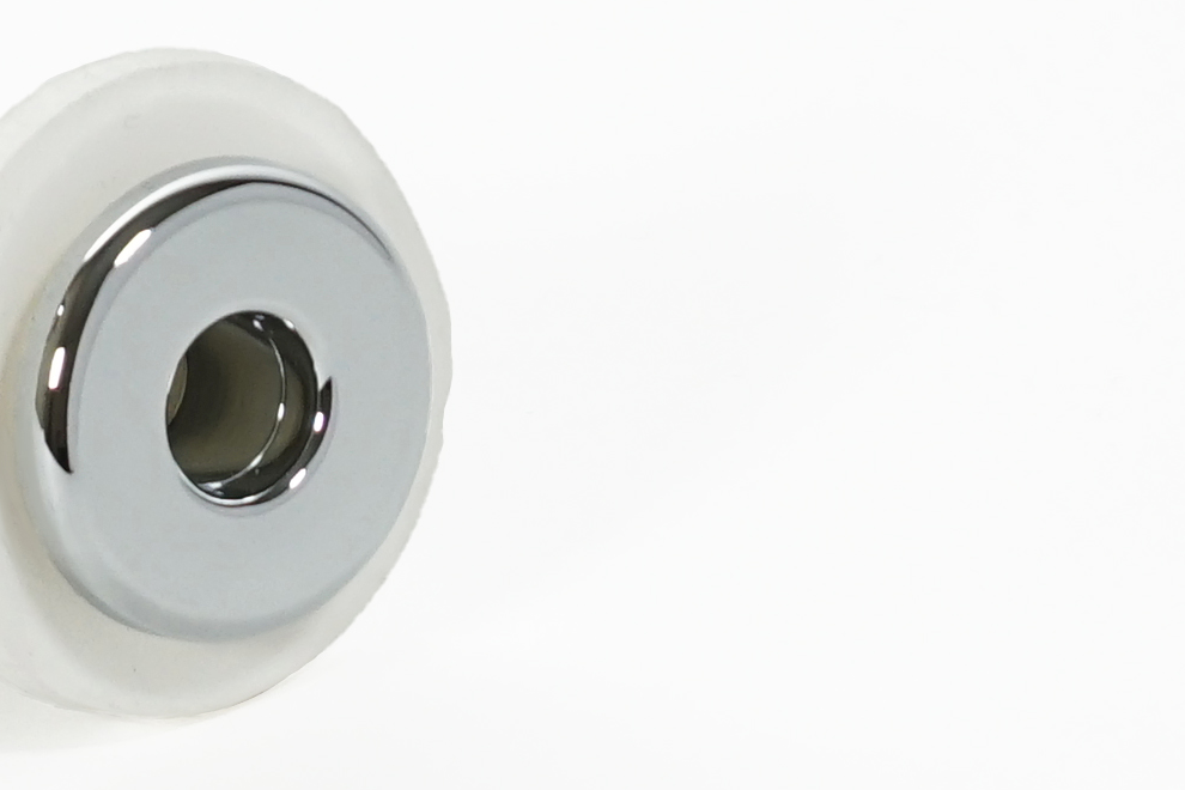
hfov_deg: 1.7
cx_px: -103
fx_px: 39267
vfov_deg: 1.2
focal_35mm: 1193
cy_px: 394
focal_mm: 200
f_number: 6.3
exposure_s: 1/60
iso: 640
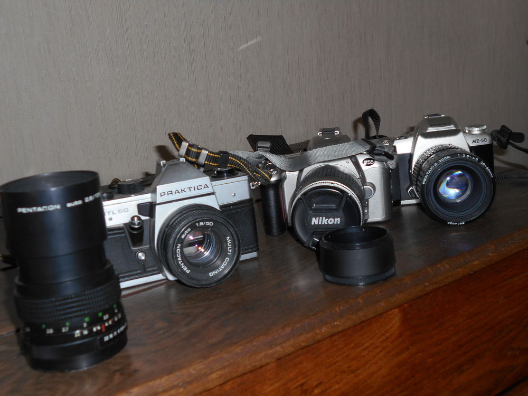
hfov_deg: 42.9
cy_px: 198
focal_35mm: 44
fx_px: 671
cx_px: 264
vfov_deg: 32.9
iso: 80
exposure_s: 1/30
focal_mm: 7.7
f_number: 4.2
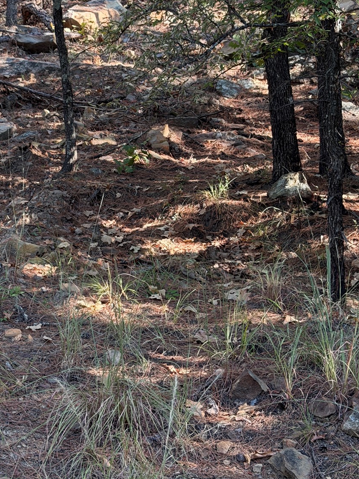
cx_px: 133
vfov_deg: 23.6
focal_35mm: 82
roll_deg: -0.8
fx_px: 1134
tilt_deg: -0.1
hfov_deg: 18.0
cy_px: 135
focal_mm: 6.76
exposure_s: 1/178
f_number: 1.78
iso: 64
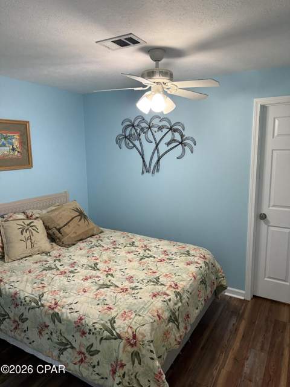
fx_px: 268
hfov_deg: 56.8
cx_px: 145
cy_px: 194
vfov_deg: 71.6
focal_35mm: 24
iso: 250
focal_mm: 6.76
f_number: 1.78
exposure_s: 1/60
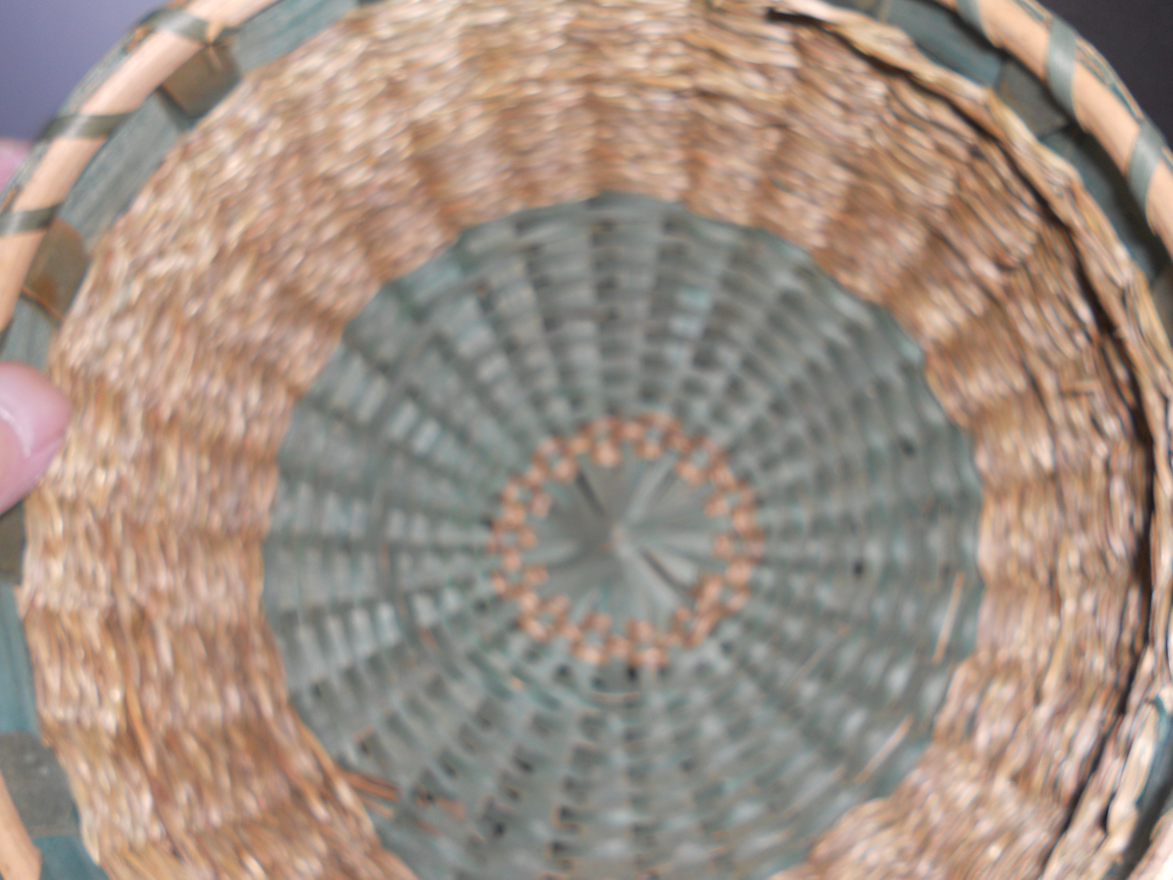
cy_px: 440
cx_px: 586
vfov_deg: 44.2
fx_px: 1084
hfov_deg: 56.8
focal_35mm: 32
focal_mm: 5.8
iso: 80
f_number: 8.8
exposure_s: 1/25
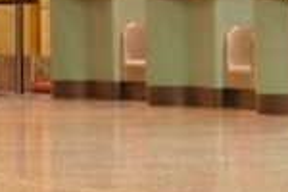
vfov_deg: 2.4
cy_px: 222
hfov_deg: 3.6
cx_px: 649
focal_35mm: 562
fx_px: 4499
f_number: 5.6
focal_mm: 55
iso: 200
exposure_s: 1/2
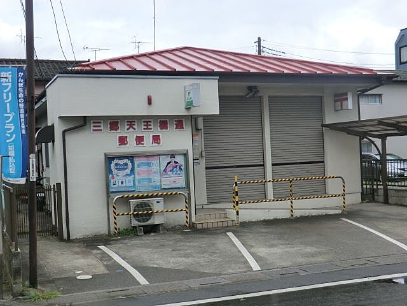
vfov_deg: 30.9
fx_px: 553
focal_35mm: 47
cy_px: 153
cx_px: 204
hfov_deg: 40.4
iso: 80
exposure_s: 1/640
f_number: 4
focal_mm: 8.4
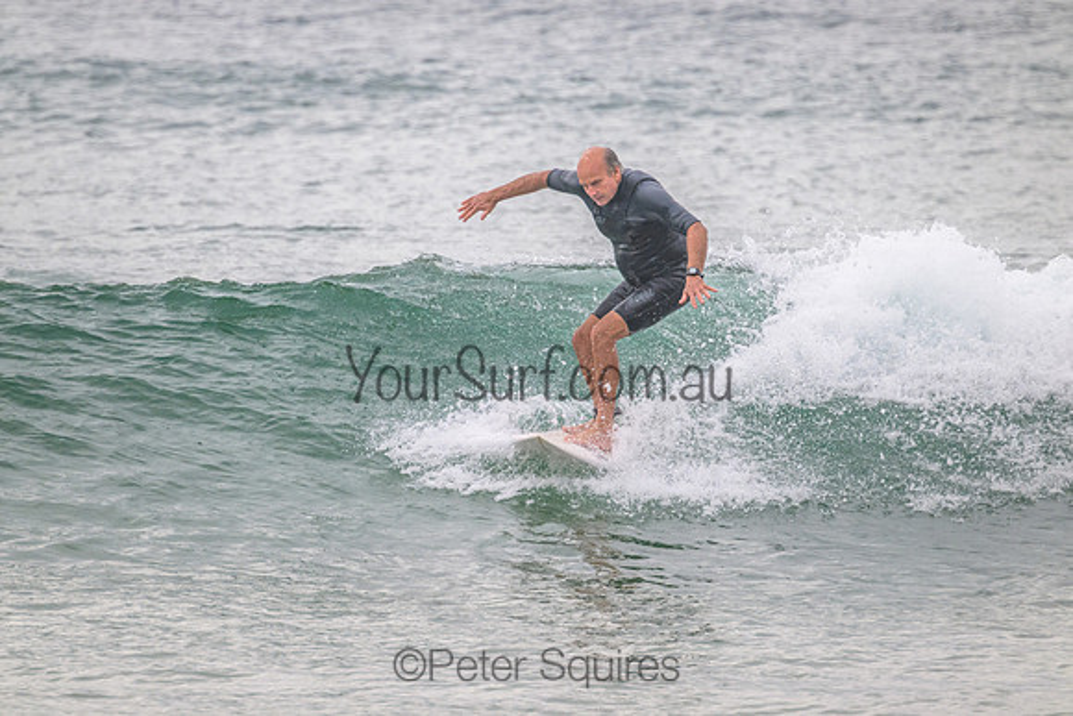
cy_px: 358
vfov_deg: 1.7
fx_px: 23849
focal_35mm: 800
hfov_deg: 2.6
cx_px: 536
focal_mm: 800
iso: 1800
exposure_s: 1/2000
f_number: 11
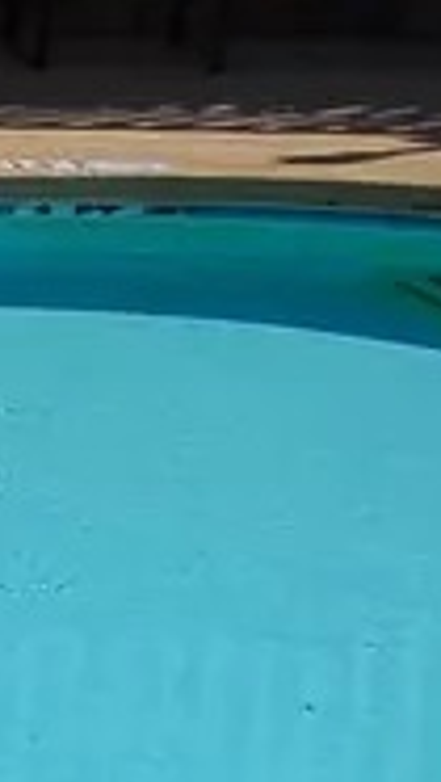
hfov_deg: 5.3
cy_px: 582
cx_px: -1957
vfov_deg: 13.2
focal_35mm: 162
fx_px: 3359
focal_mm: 12
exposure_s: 1/200
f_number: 6.3
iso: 100
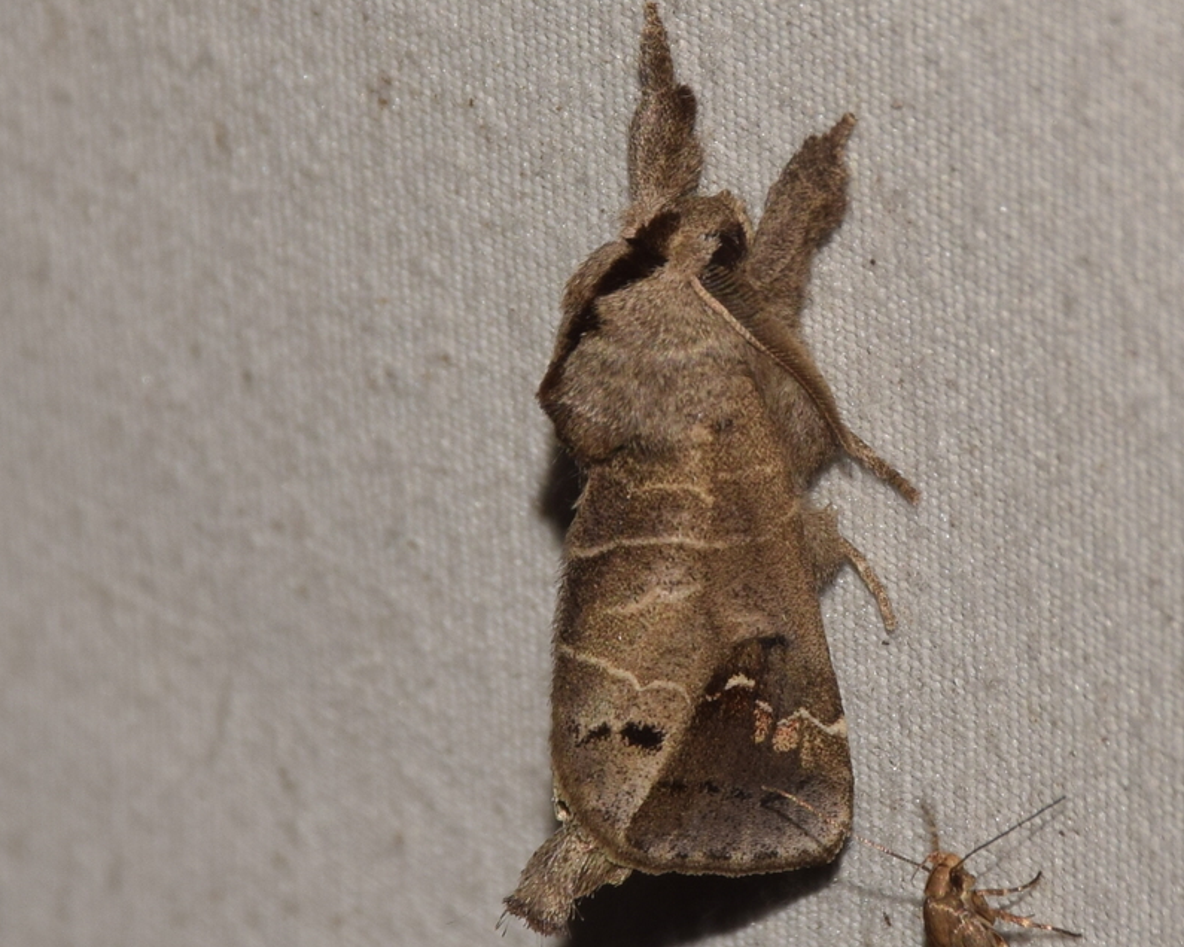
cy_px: 475
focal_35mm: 238
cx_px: 657
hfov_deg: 8.1
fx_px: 8340
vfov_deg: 6.5
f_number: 13
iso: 125
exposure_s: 1/160
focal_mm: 140
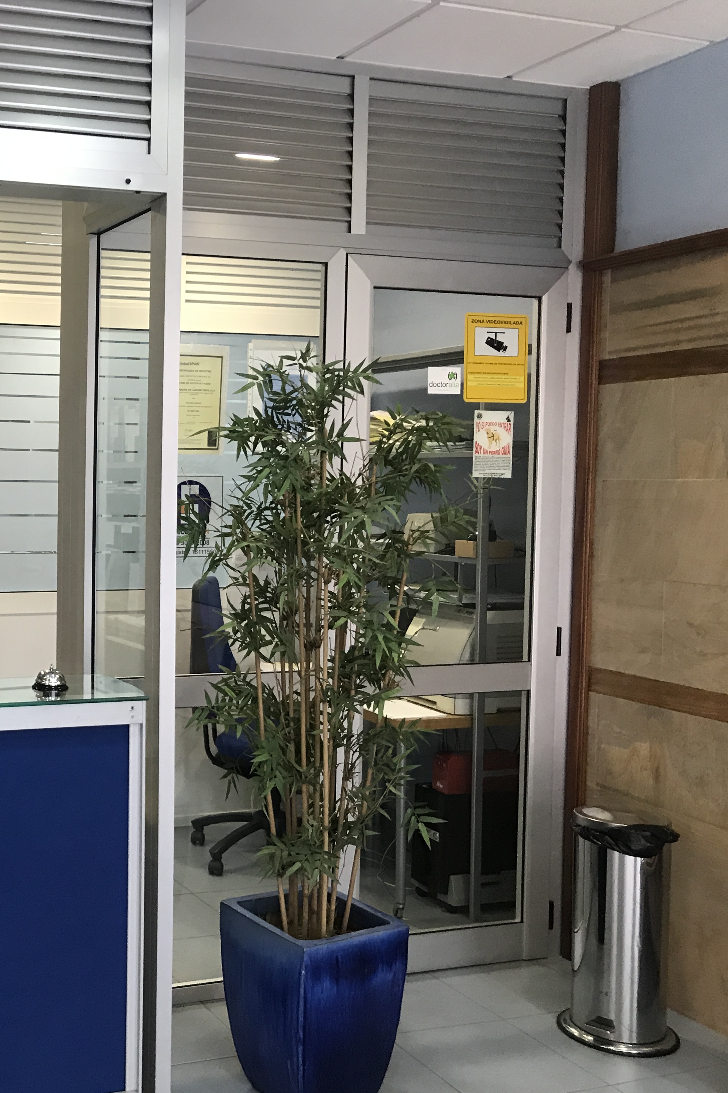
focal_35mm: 39
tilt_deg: -1.8
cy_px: 547
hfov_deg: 31.6
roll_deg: +0.1
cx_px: -1
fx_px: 1183
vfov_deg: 49.6
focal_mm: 3.99
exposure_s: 1/25
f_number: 1.8
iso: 40
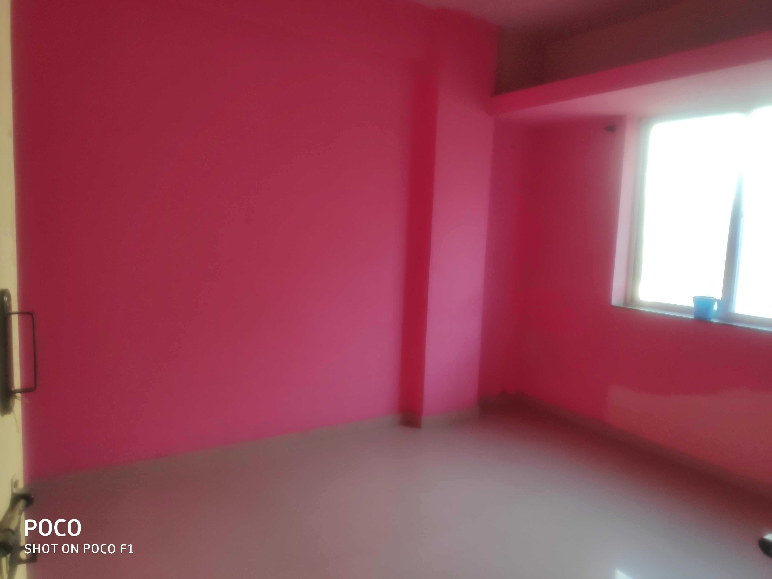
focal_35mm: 20
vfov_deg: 66.0
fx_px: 446
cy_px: 290
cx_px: 386
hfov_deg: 81.7
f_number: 1.9
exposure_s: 1/50
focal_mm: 3.94
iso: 211
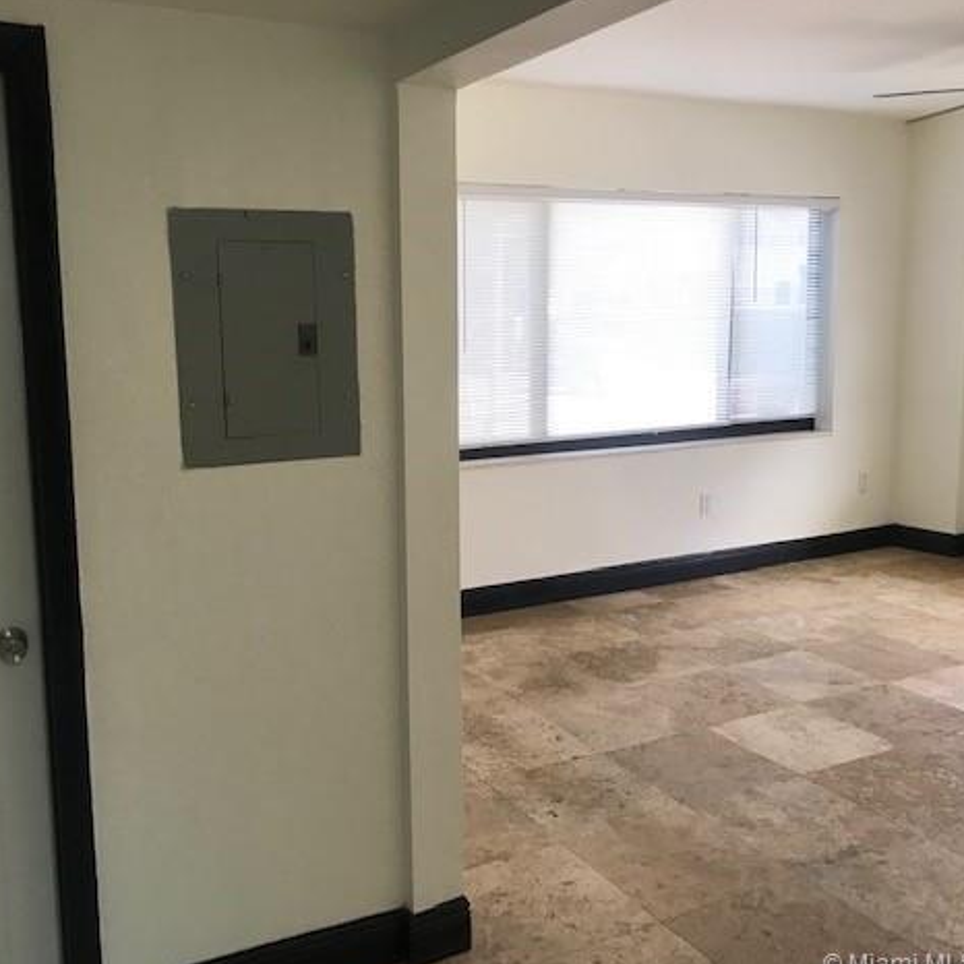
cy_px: 486
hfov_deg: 48.4
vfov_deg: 48.5
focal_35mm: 34
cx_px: 443
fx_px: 1071
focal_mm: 3.99
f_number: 1.8
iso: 25
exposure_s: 1/30
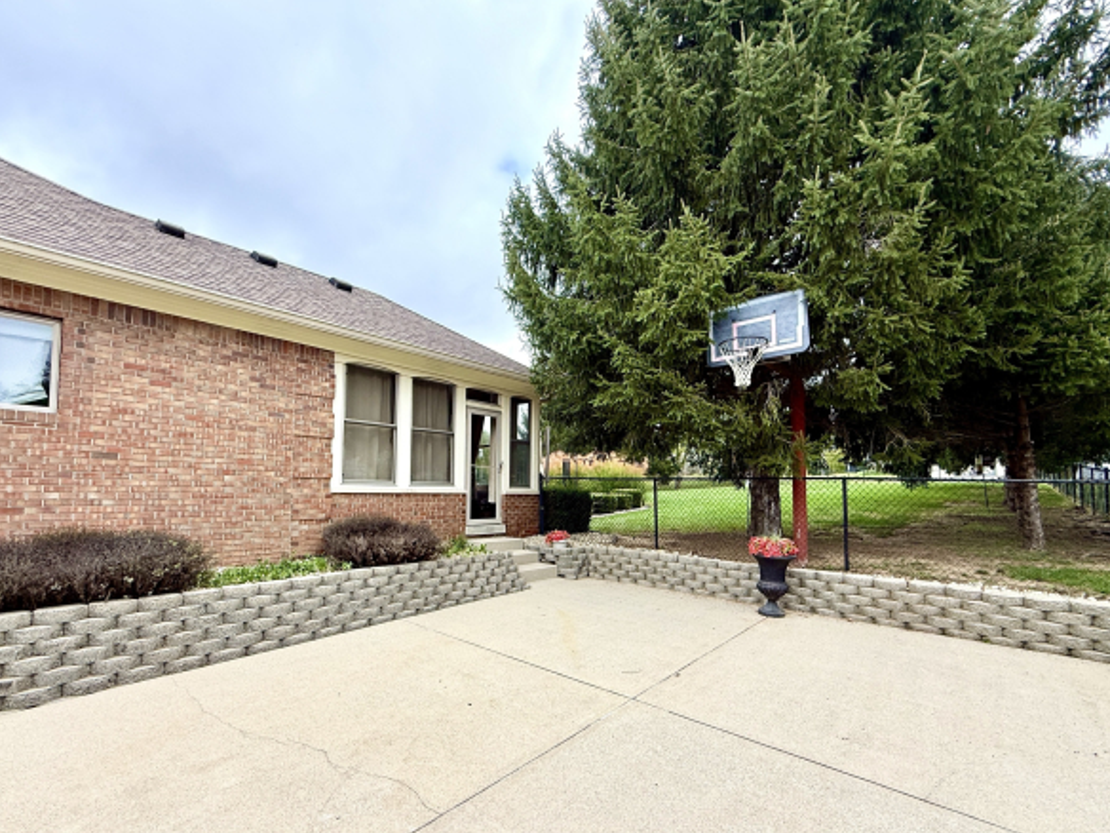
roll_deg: -0.1
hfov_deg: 94.4
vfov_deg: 77.8
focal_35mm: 16
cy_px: 468
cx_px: 531
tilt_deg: +3.2
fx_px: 513
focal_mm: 2.22
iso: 64
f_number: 2.2
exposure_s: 1/346
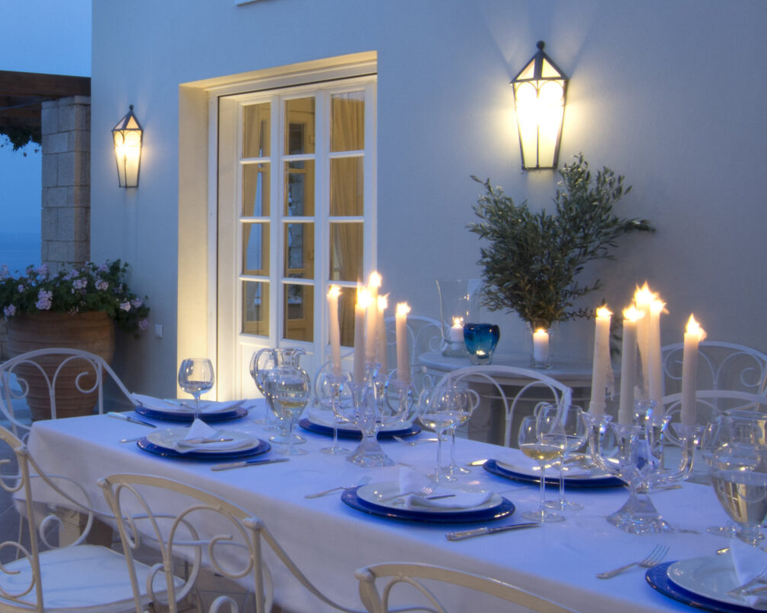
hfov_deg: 35.1
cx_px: 74
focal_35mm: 50
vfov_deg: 30.1
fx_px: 1135
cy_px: 228
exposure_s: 2.5
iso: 200
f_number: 16
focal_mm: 14
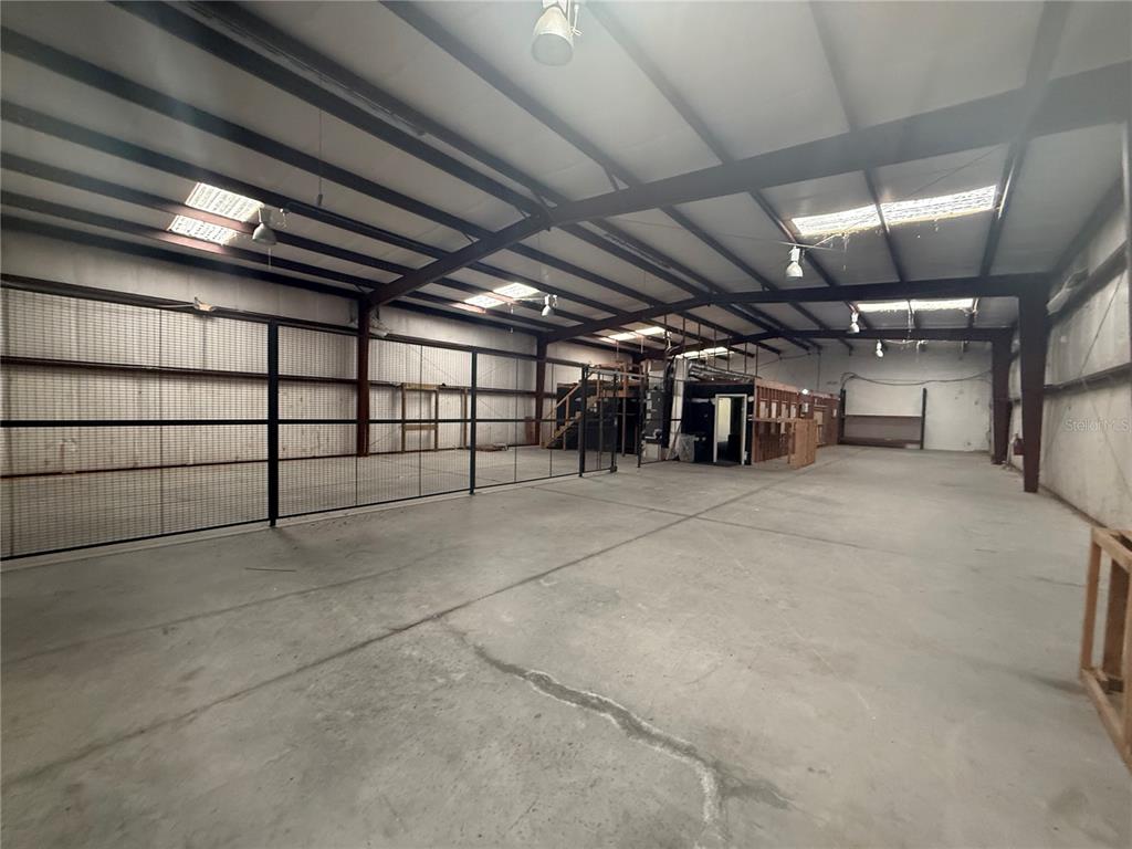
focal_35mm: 14
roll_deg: -1.4
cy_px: 424
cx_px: 566
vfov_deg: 85.7
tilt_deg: -0.9
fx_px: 458
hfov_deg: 102.1
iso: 320
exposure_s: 1/82
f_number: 2.2
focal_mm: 2.22
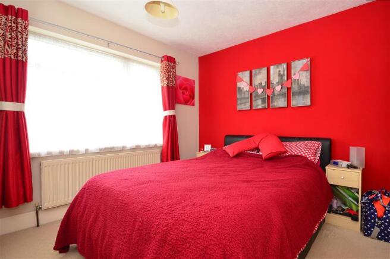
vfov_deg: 77.1
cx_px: 195
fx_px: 162
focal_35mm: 15
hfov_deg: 100.5
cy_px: 130
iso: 200
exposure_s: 1/4
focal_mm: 10
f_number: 6.3
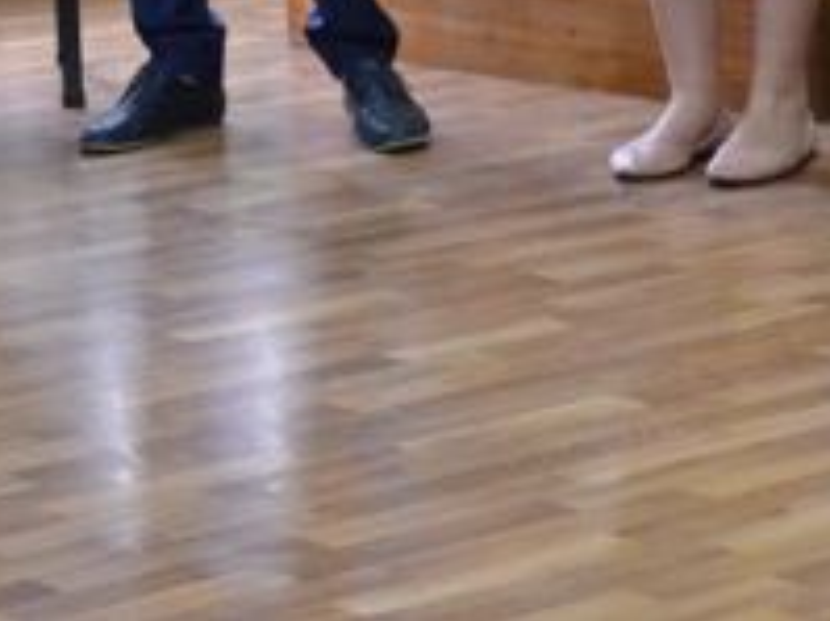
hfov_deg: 10.8
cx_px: 655
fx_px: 4388
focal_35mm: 183
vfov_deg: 7.8
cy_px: -583
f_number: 4.5
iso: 3200
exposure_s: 1/50
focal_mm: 29
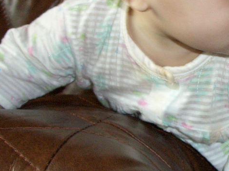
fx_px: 589
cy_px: 34
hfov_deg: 21.3
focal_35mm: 89
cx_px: 226
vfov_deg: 16.5
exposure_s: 1/60
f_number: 2.8
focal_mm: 7.1
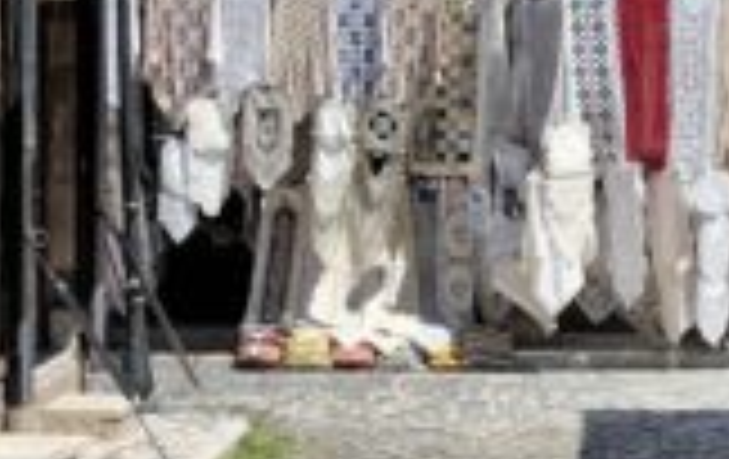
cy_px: 212
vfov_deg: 6.6
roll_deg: -0.1
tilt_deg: -1.4
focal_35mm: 201
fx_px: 4002
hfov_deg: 10.4
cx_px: 662
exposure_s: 1/392
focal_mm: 9
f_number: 2.8
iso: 32
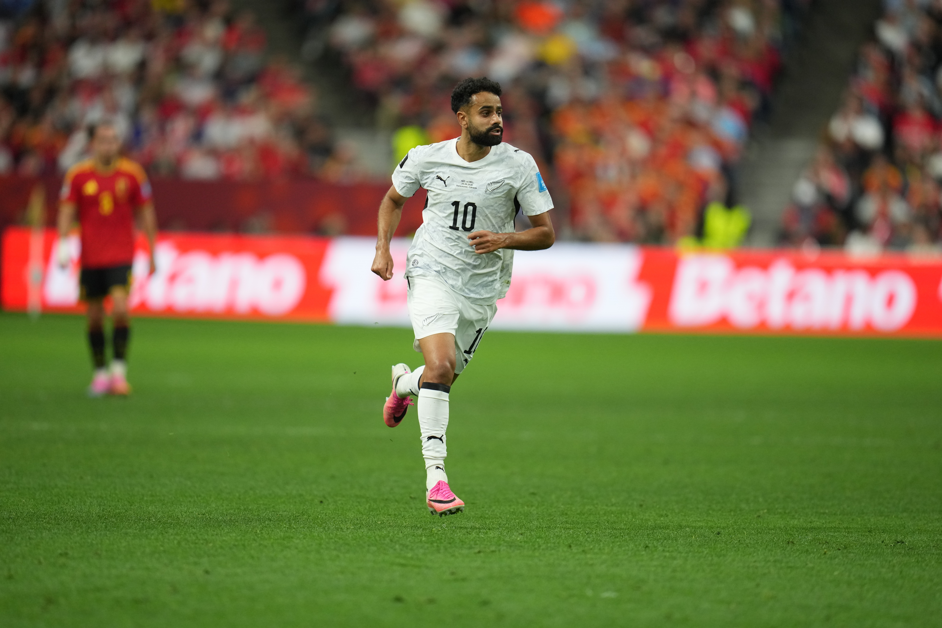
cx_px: 471
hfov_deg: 5.2
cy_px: 314
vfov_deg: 3.4
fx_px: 10466
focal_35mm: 400
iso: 2500
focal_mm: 400
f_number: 2.8
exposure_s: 1/2000
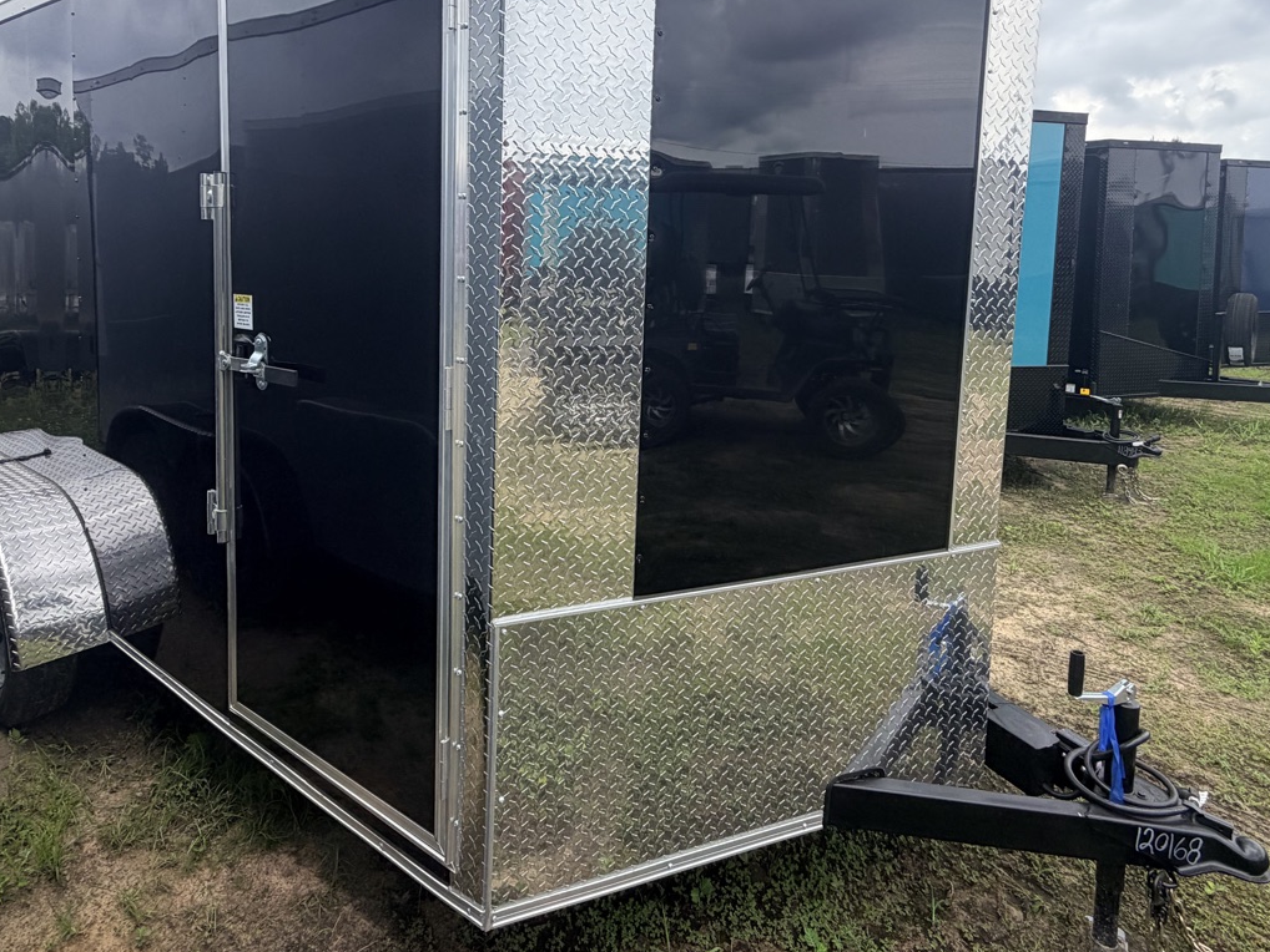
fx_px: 807
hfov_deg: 76.3
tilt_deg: -6.1
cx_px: 606
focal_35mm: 22
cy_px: 320
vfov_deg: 59.7
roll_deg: -0.4
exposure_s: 1/625
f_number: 2.2
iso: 40
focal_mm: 2.22
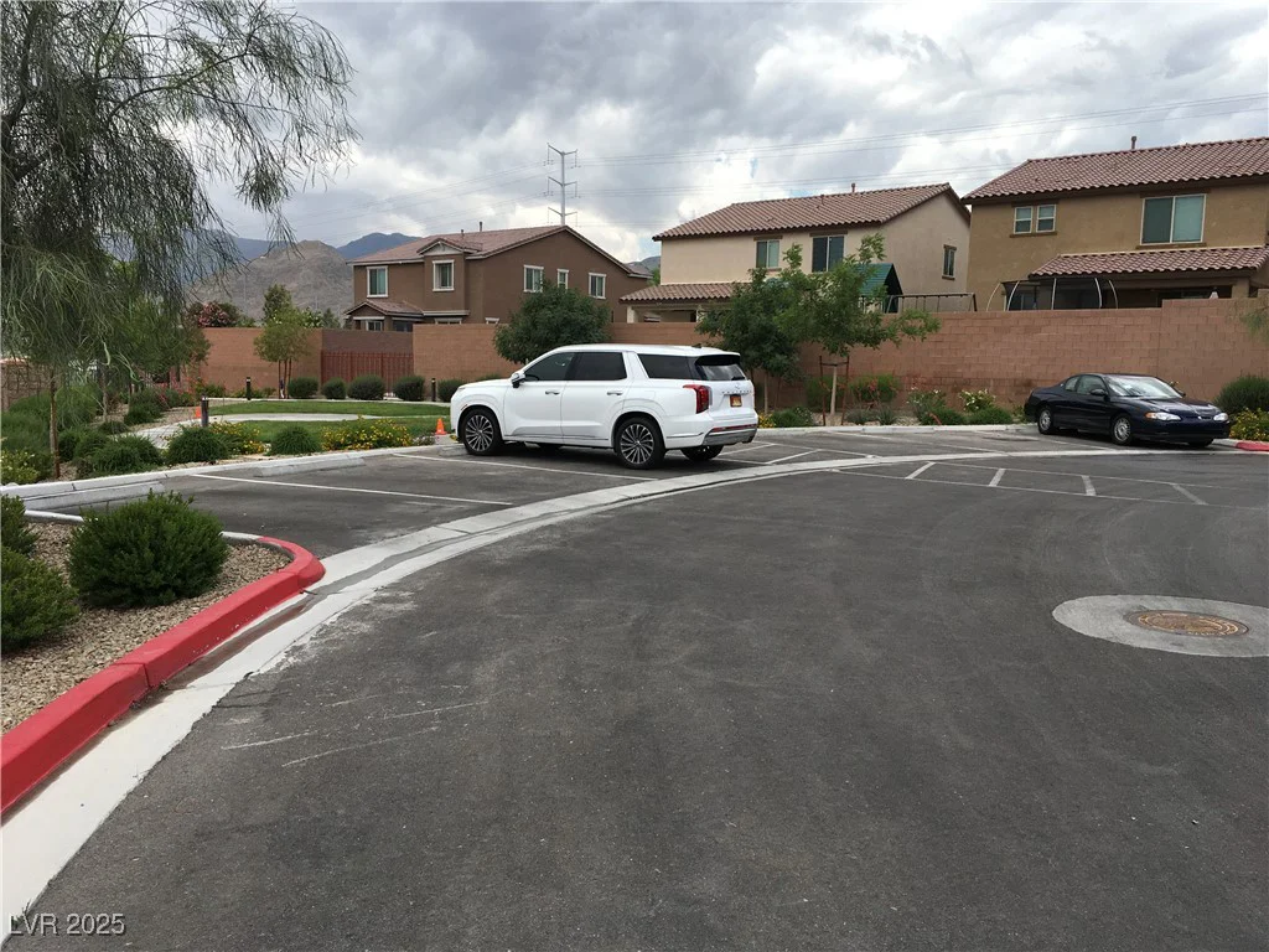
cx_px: 634
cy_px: 476
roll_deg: -1.3
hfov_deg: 61.7
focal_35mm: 29
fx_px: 1063
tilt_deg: -6.7
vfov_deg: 48.2
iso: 25
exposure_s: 1/1538
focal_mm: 4.15
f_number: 2.2
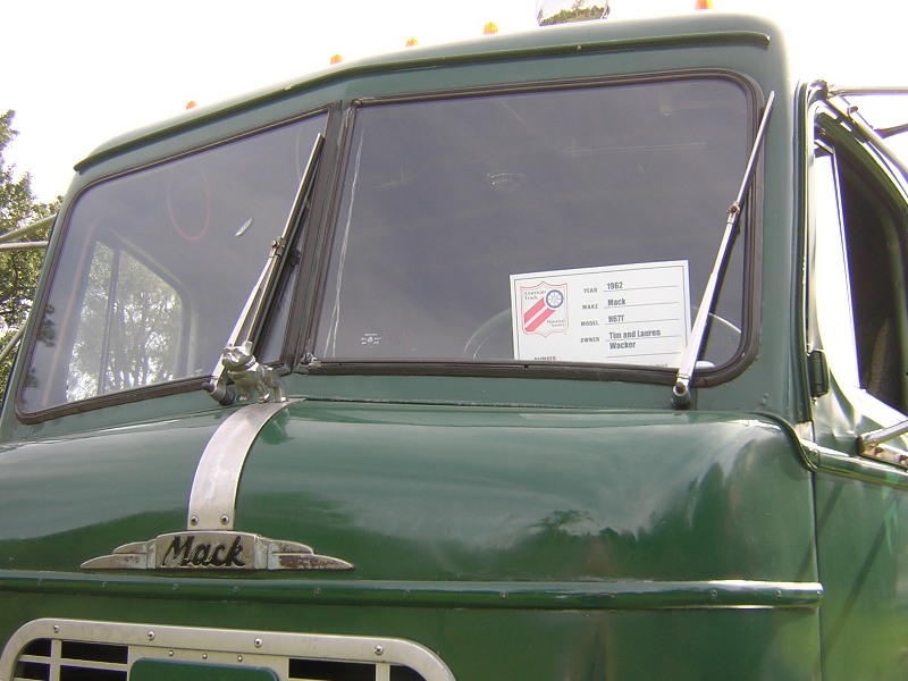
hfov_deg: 51.4
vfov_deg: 39.7
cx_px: 454
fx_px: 944
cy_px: 340
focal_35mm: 36
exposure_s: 1/269
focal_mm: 4.7
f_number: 2.6
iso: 100
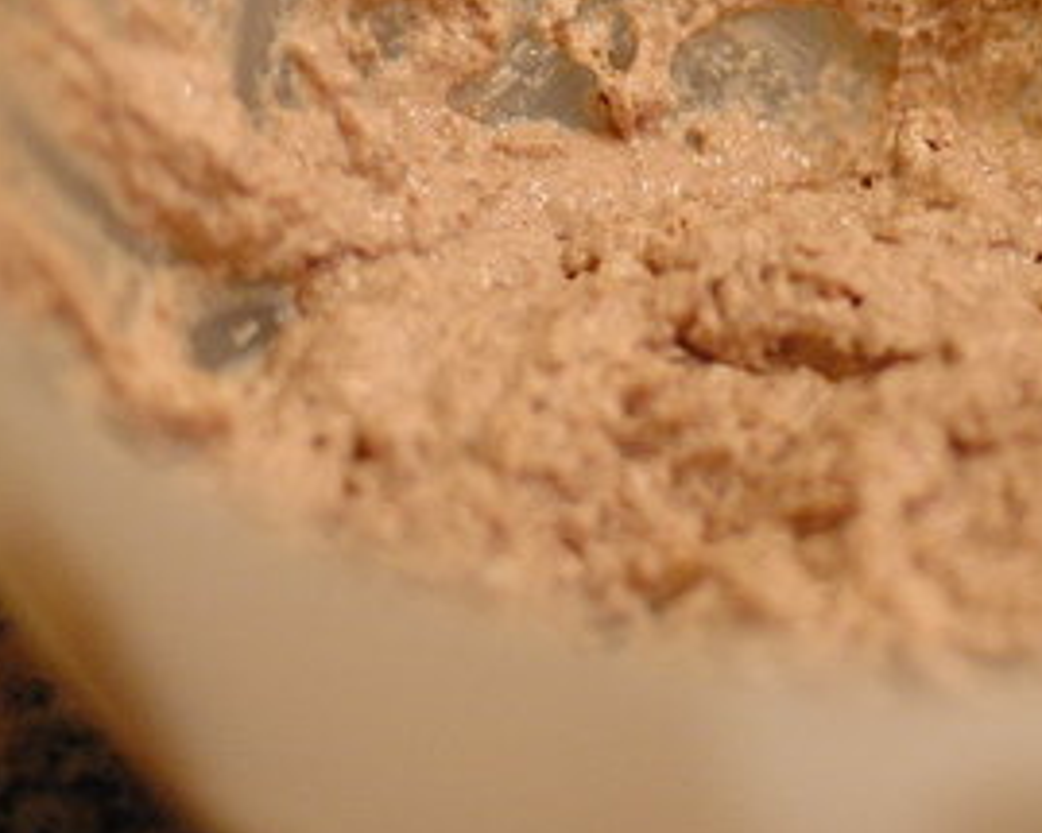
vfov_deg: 10.7
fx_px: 4439
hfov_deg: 13.3
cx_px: 848
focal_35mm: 144
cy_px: 163
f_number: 1.4
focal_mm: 50
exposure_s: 1/250
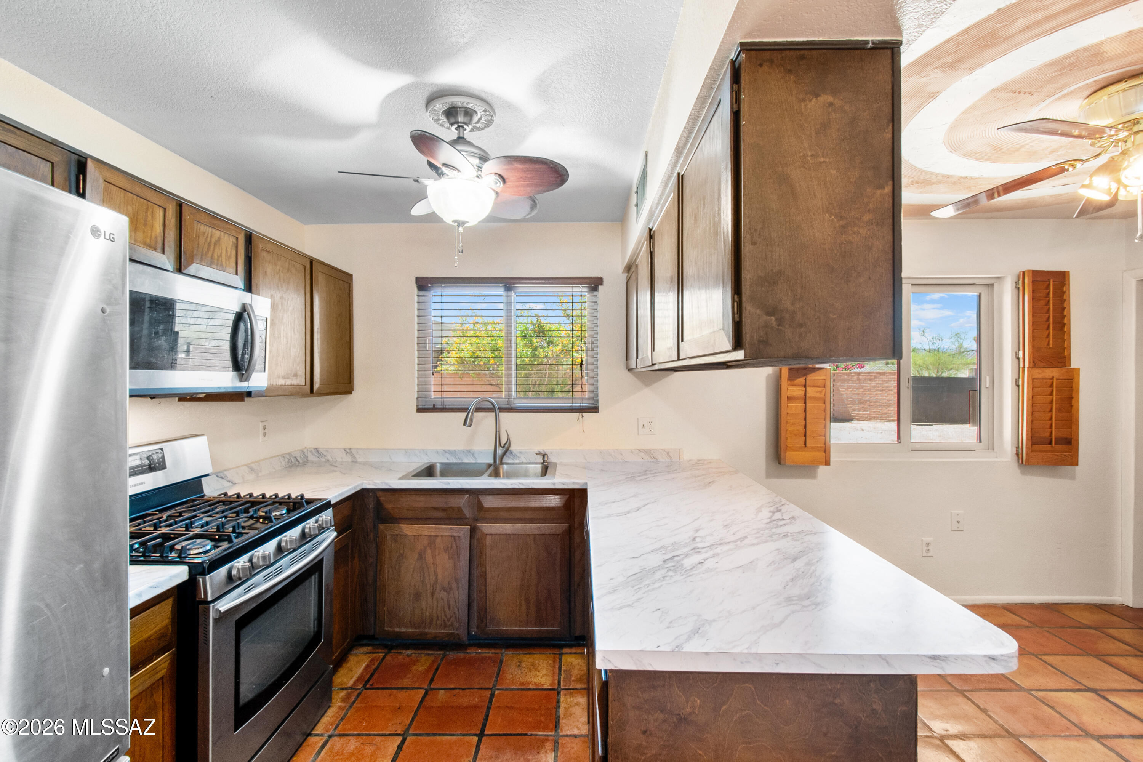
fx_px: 476
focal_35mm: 15
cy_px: 381
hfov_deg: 100.4
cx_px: 572
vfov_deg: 77.3
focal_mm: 10
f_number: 13
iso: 800
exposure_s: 1/1.67
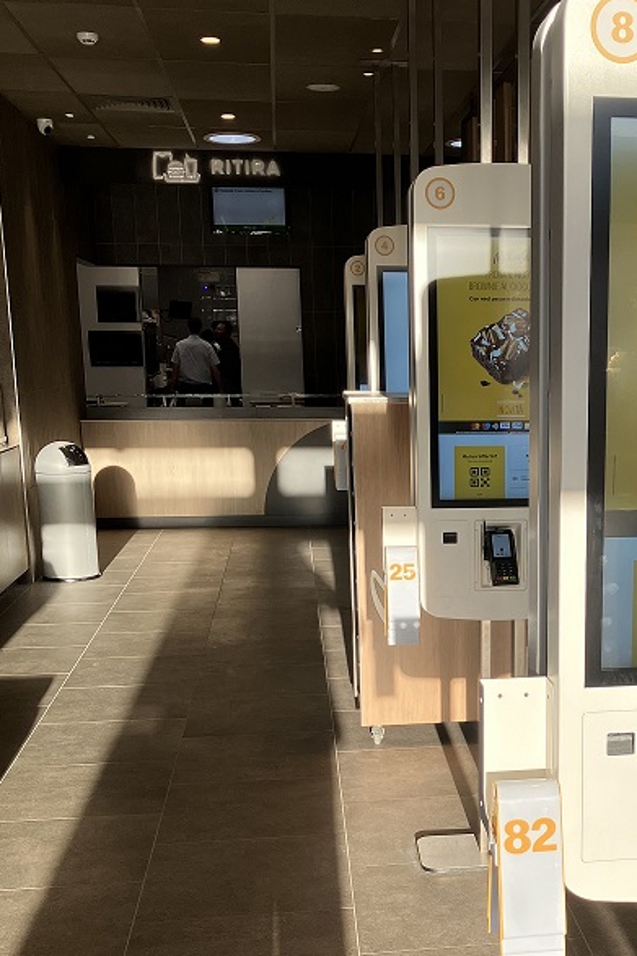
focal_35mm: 50
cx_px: 520
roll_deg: -0.4
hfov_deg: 26.4
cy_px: 686
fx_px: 1328
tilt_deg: -14.5
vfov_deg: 38.8
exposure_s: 1/463
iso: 32
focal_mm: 3.99
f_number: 1.8
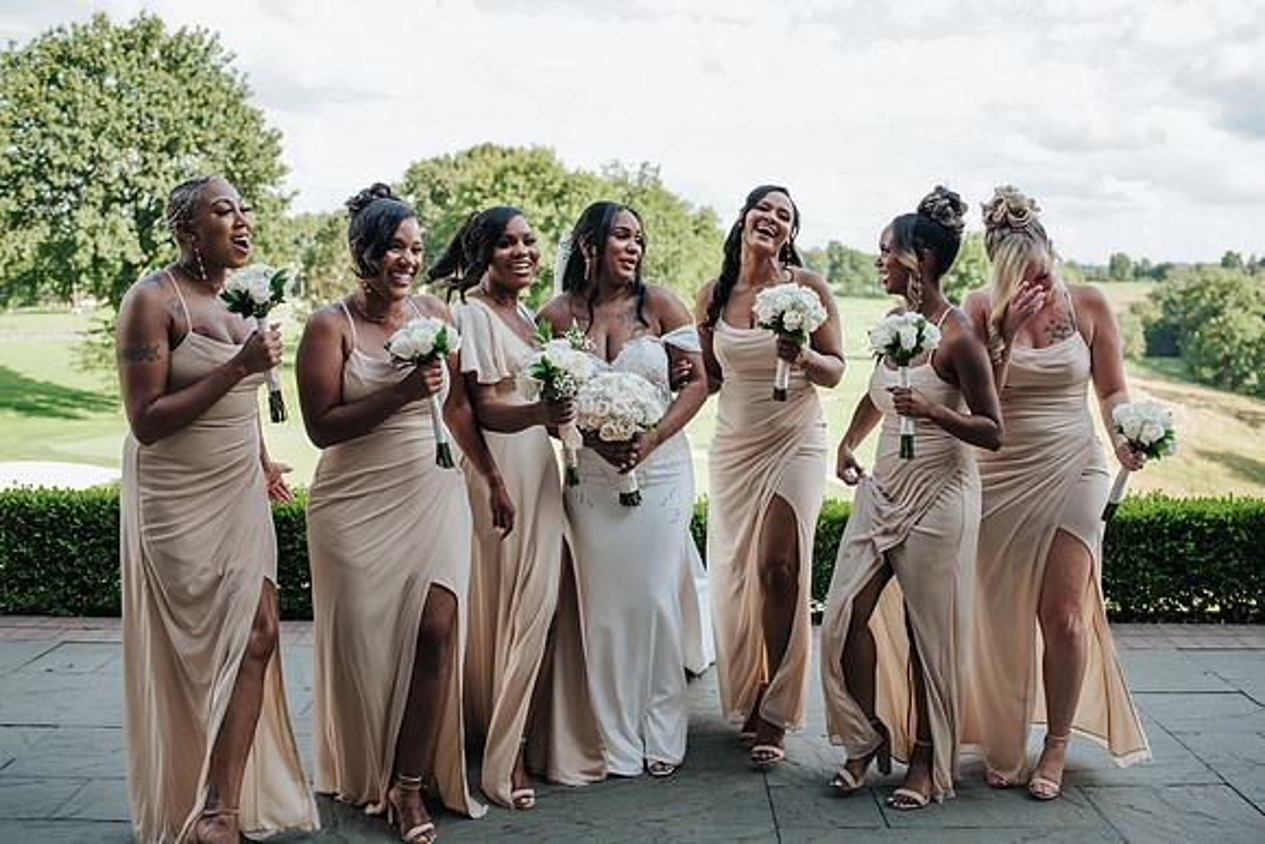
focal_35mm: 38
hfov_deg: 50.8
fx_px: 1332
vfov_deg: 35.2
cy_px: 398
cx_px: 655
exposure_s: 1/250
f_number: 2.8
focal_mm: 35
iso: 100
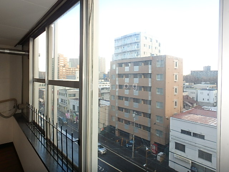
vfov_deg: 63.4
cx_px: 114
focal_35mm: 21
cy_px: 86
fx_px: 139
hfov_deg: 79.0
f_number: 3.5
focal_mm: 3.7
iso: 125
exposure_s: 1/160
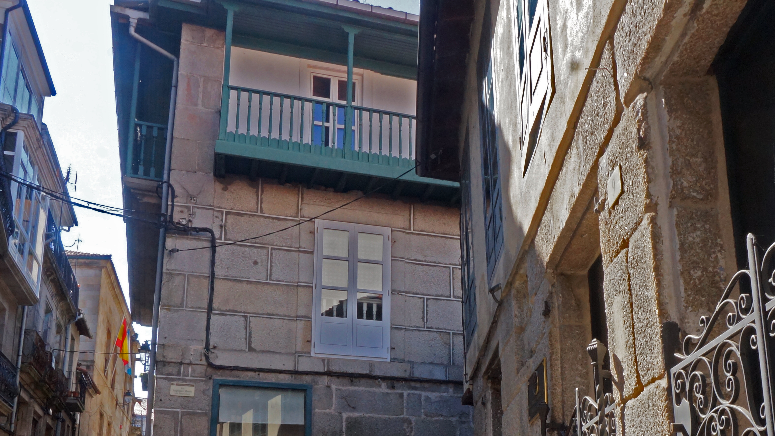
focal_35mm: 39
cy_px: 400
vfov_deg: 29.1
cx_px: 453
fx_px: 801
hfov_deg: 51.4
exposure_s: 1/60
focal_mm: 16
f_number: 22
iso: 500
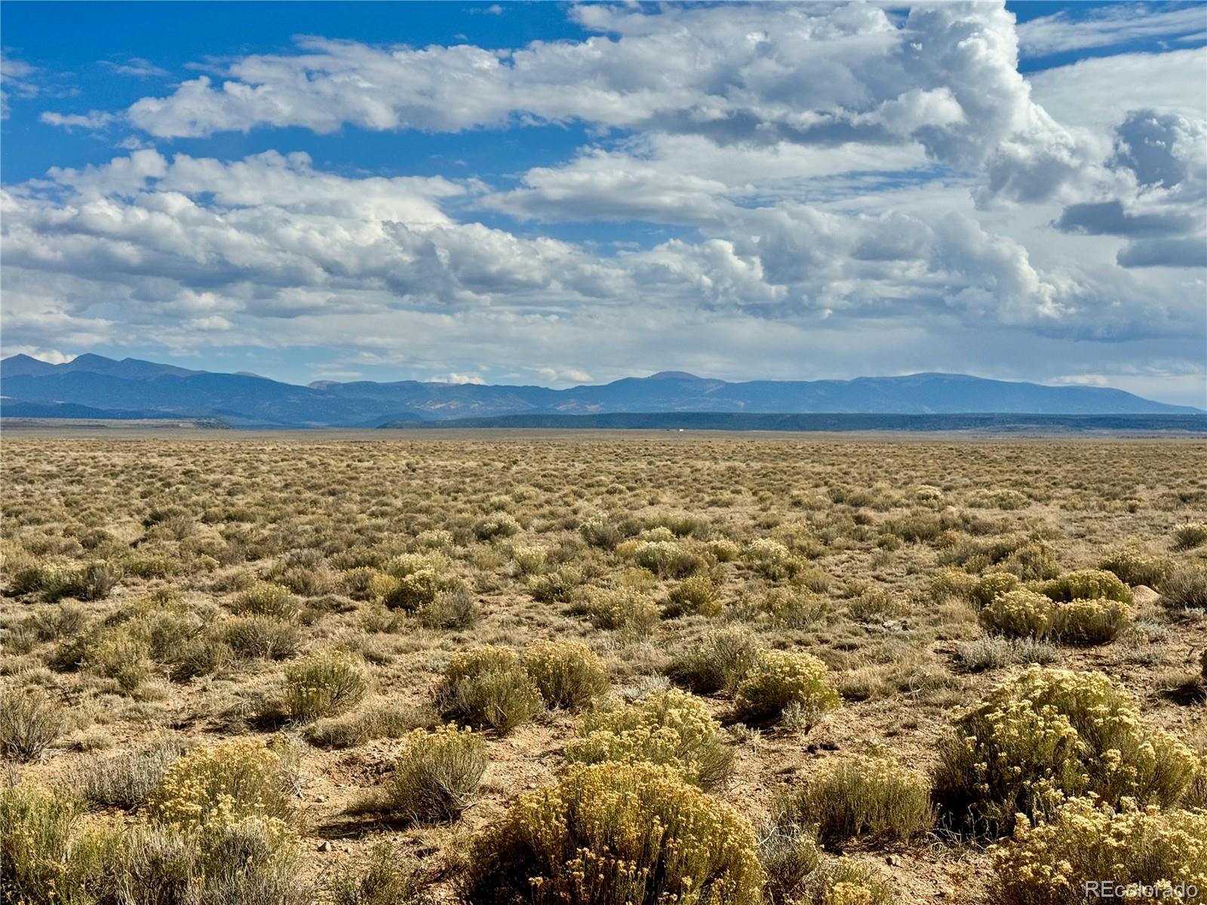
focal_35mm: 48
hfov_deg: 39.7
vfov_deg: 30.3
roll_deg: -0.6
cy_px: 452
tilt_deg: -1.0
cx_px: 604
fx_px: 1674
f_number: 1.78
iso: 80
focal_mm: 6.76
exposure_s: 1/9009
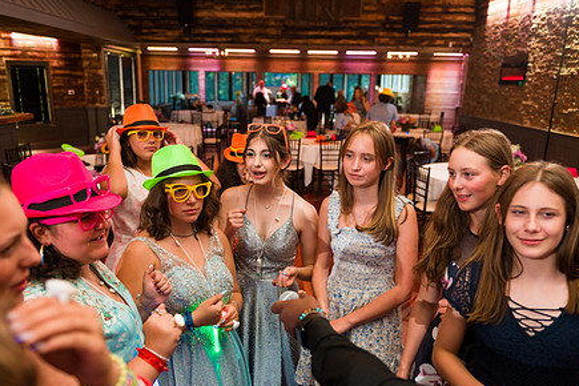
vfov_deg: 41.0
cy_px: 226
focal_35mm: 32
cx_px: 276
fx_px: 515
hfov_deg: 58.7
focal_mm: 24
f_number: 3.2
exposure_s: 1/125
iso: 1250
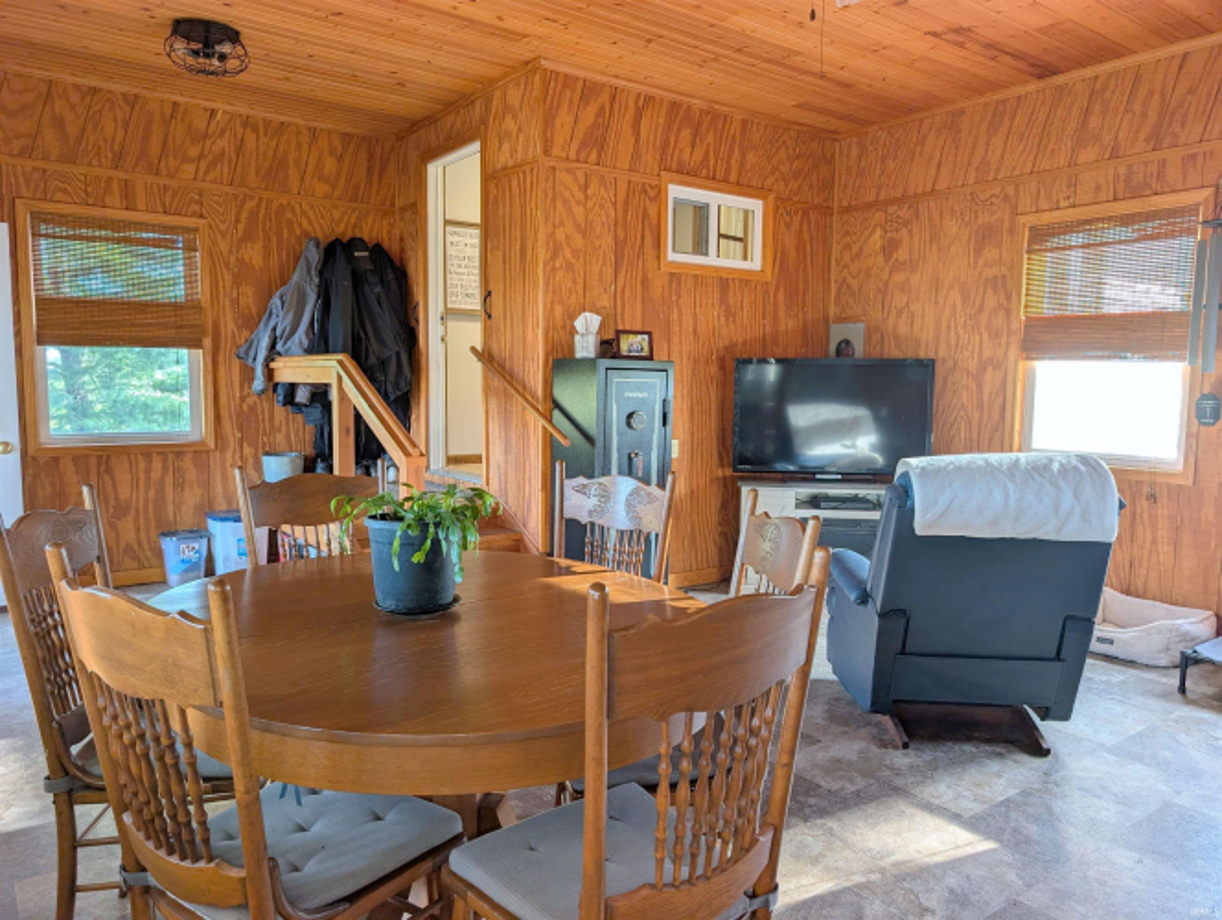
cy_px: 460
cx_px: 611
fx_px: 848
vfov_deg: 56.9
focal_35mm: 24
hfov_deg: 71.5
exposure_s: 1/65.8
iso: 99
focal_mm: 6.9
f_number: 1.68
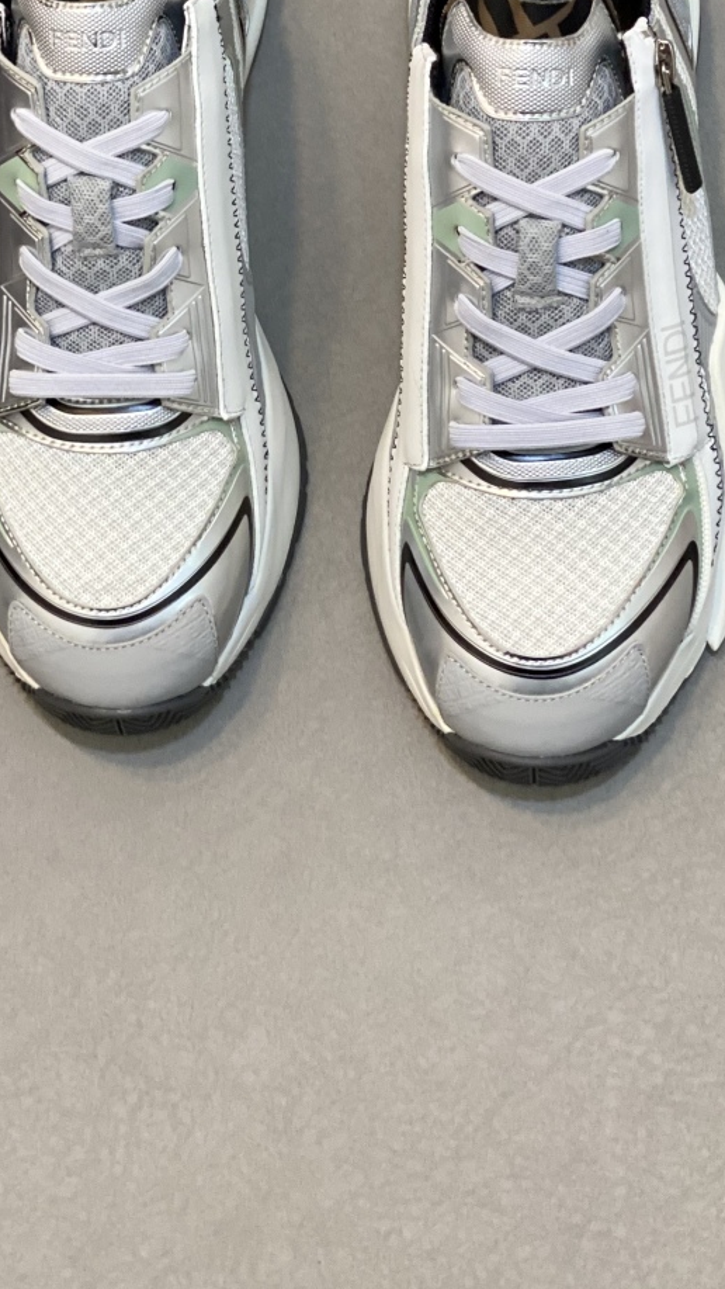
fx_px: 3041
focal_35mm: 89
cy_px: 333
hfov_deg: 13.6
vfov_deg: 23.7
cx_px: 296
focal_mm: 6
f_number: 2
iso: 100
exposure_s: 1/100
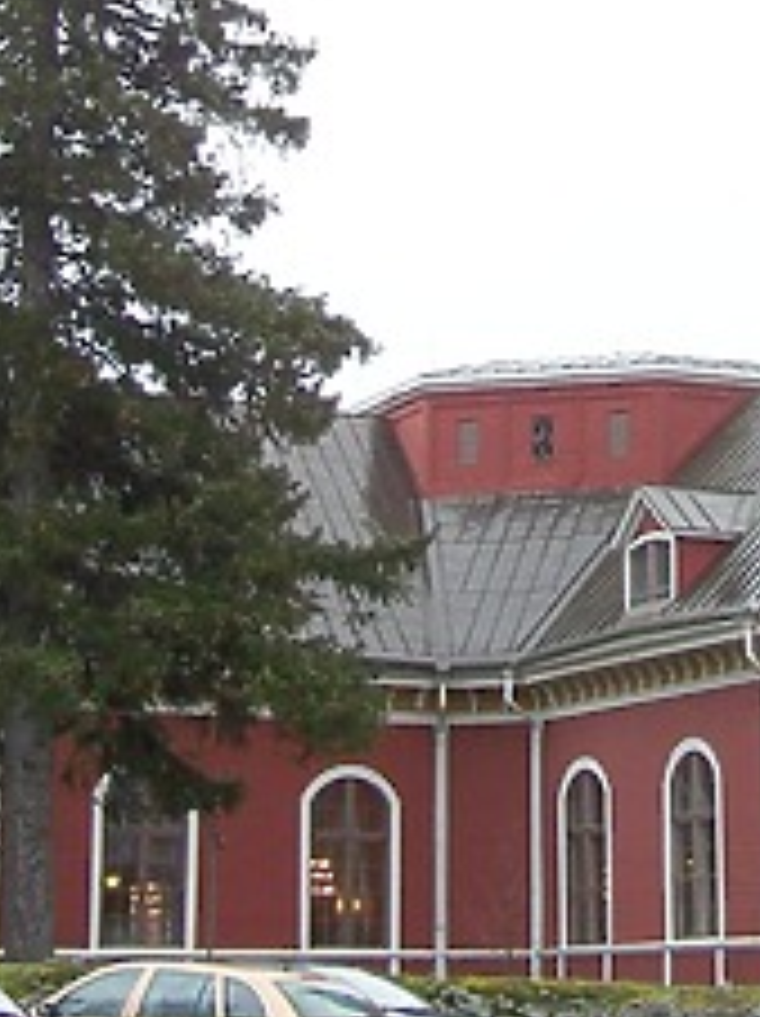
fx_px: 2962
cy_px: 90
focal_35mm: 101
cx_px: 697
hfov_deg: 14.5
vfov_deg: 19.1
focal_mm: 6.3
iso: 80
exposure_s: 1/60
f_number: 3.6
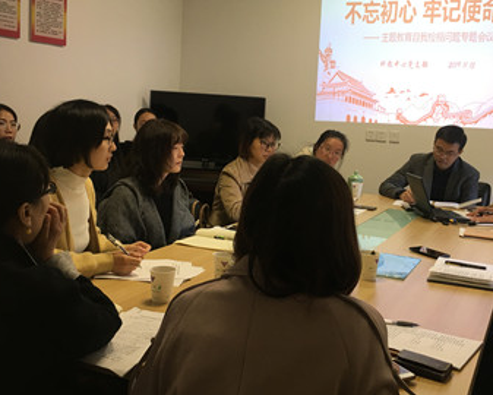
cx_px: 274
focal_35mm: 42
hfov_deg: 43.7
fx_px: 613
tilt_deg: -3.4
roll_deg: -3.3
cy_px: 157
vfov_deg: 35.6
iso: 32
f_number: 2.2
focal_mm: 4.15
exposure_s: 1/17
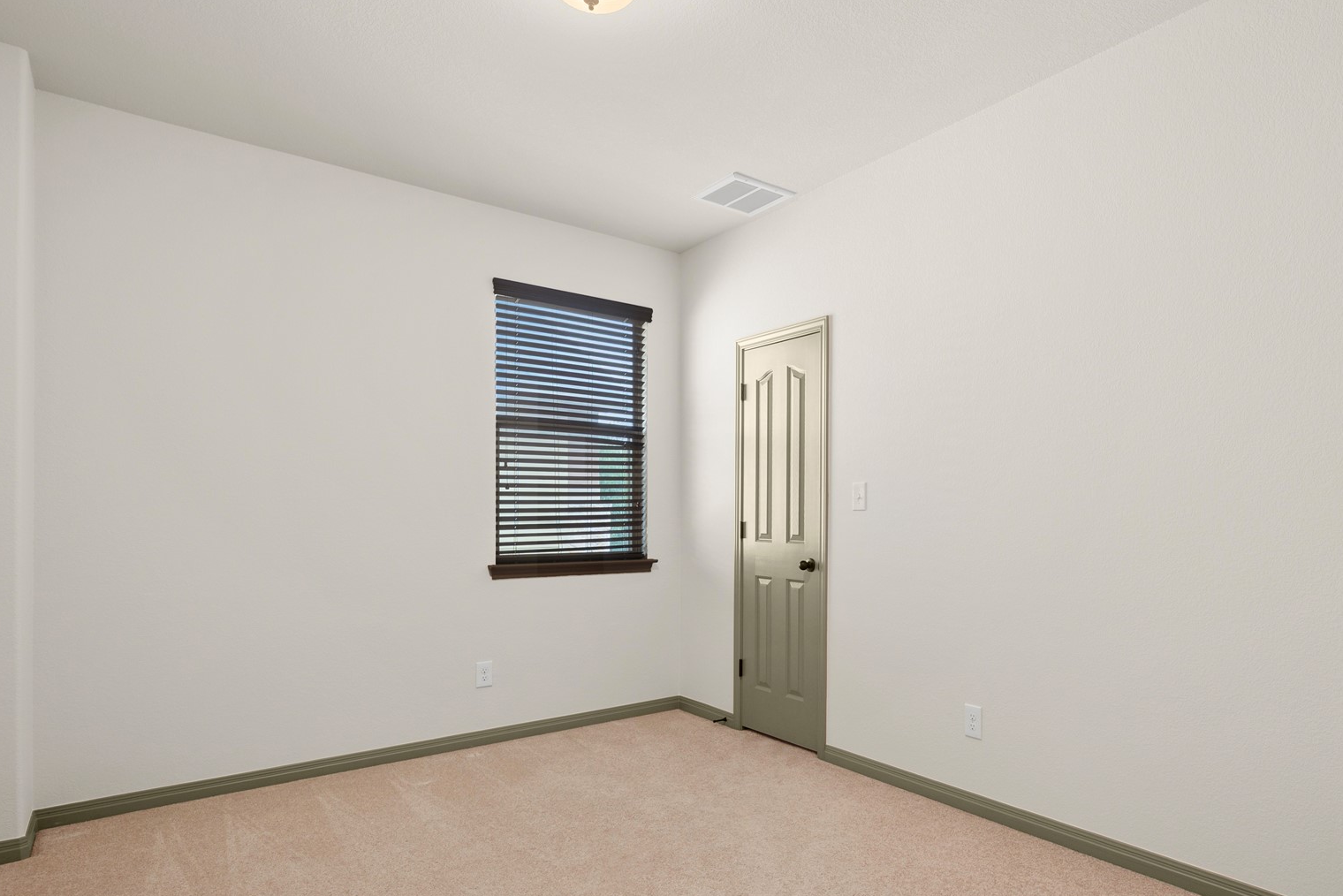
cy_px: 521
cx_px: 808
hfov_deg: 81.0
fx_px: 773
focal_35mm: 21
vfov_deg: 59.9
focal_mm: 14.5
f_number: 8
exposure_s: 1/1.25
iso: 250
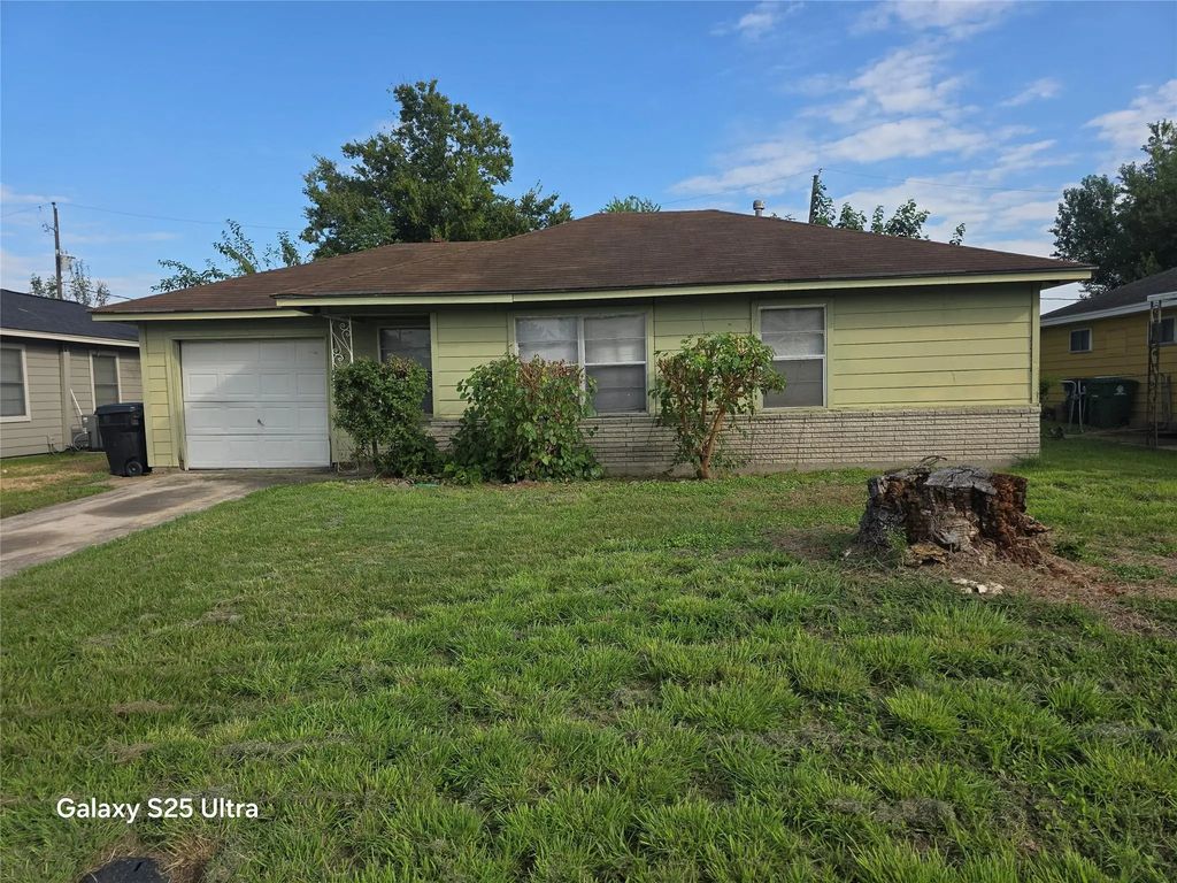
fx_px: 782
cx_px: 588
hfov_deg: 73.9
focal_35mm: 23
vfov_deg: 58.9
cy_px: 442
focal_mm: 6.3
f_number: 1.7
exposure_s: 1/614
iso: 12
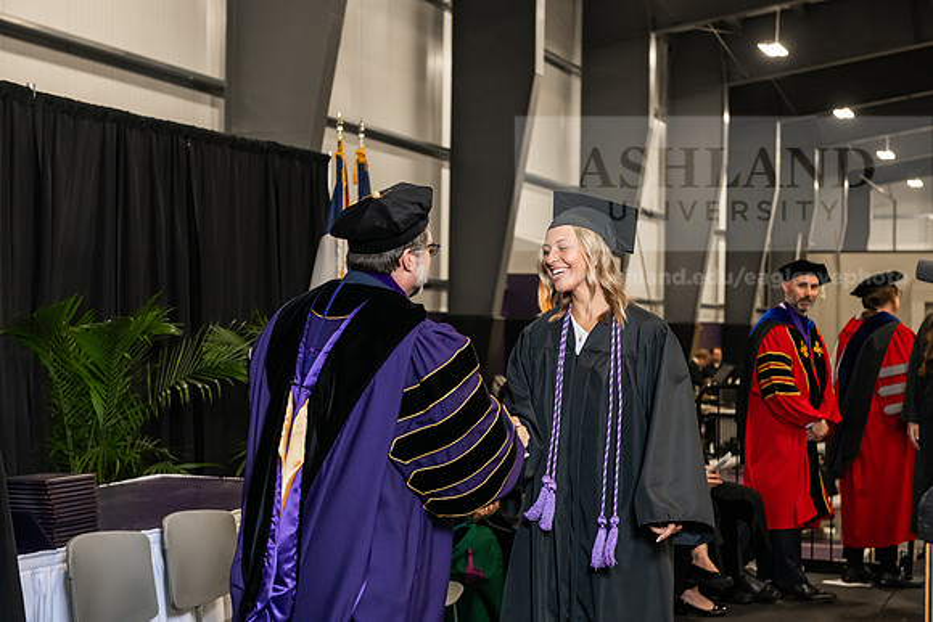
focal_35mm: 66
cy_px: 311
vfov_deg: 20.6
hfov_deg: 30.5
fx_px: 1711
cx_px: 466
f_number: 5
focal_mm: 66
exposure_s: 1/200
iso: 2500
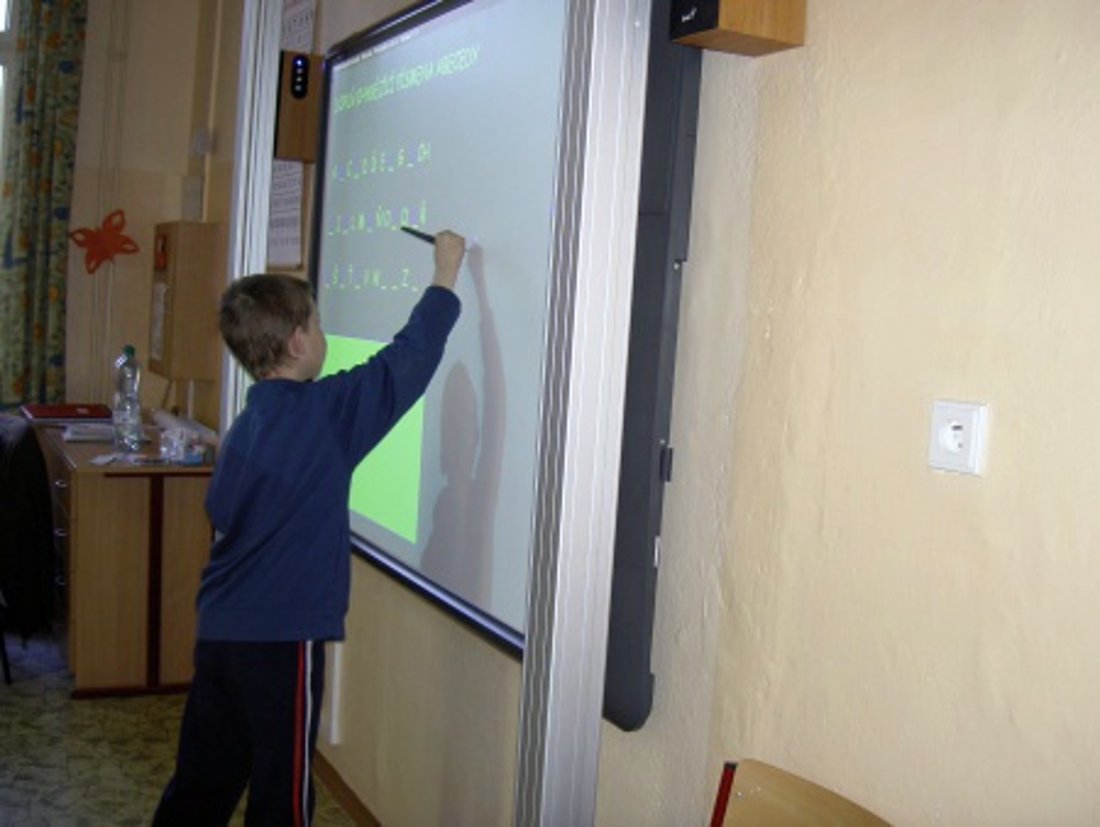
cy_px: 414
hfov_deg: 47.8
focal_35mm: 39
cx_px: 550
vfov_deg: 36.9
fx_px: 1240
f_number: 2.8
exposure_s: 1/60
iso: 100
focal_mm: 8
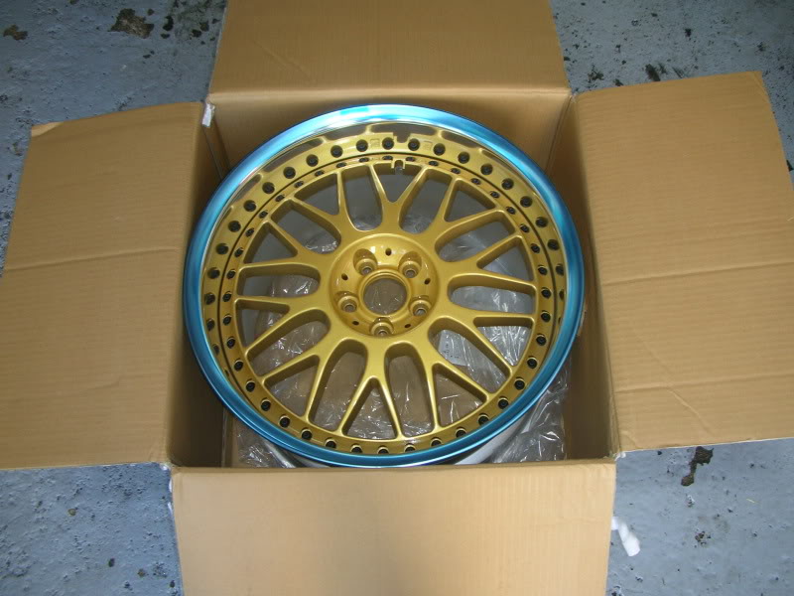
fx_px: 803
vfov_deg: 40.7
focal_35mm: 35
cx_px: 397
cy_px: 298
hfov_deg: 52.6
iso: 50
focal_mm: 5.8
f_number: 3
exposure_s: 1/30
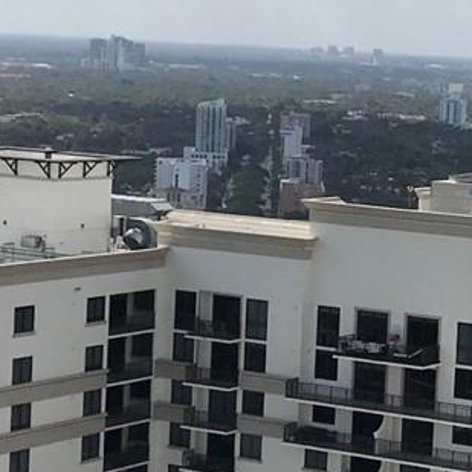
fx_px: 1975
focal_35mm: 128
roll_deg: -3.4
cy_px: 208
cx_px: 548
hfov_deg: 13.3
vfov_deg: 13.6
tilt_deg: -4.6
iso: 20
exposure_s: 1/5319
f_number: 1.8
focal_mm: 3.99
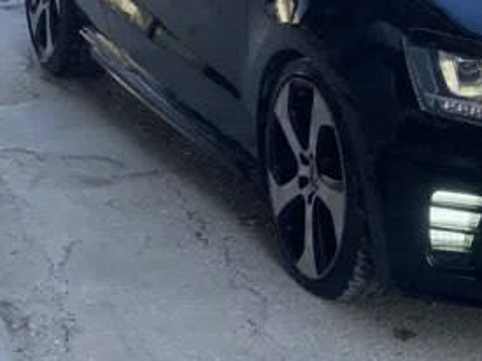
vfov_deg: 12.1
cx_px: 531
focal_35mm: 121
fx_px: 1684
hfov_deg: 15.8
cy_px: -28
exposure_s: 1/564
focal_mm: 6
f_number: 2
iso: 20
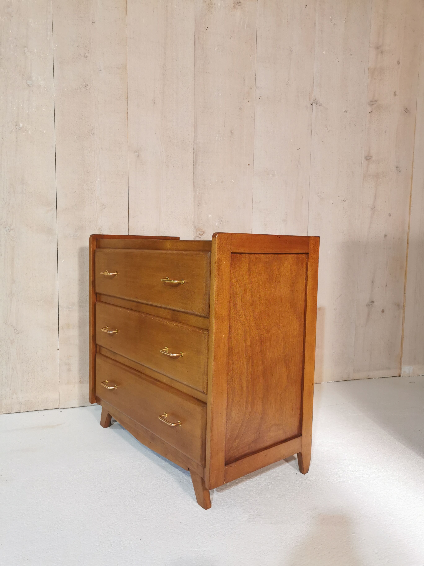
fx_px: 441
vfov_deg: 65.3
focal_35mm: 27
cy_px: 283
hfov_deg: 51.4
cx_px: 212
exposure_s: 1/50
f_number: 1.8
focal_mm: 5.58
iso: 125
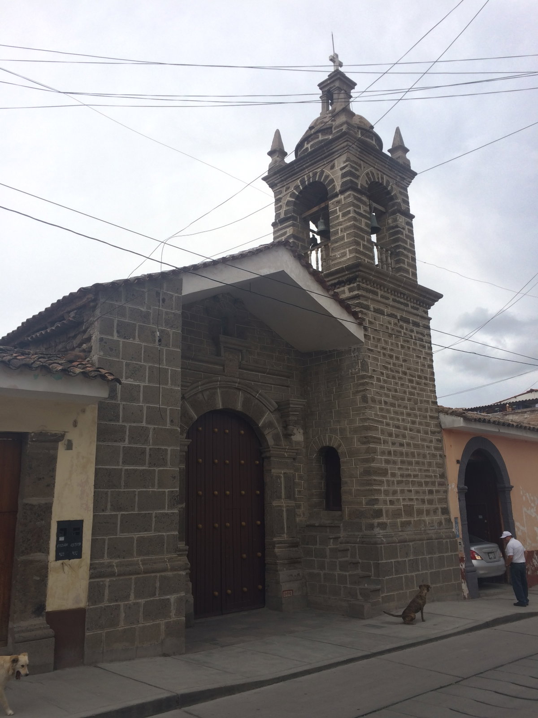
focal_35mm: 29
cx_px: 269
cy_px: 359
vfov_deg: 61.7
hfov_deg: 48.2
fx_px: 601
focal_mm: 4.15
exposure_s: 1/684
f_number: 2.2
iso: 32
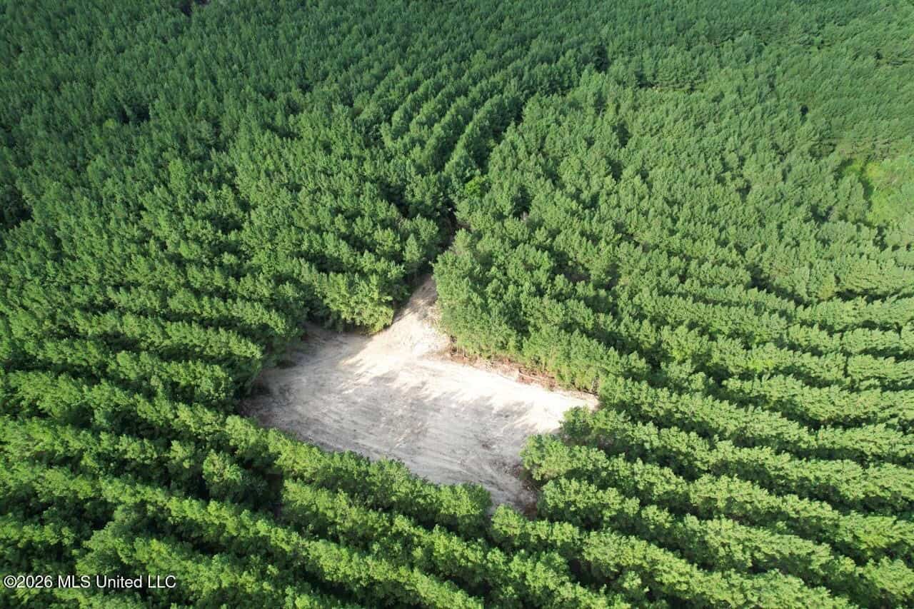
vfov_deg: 57.2
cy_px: 304
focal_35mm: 22
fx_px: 558
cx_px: 457
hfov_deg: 78.6
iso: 100
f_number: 2.8
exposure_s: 1/350
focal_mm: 8.4
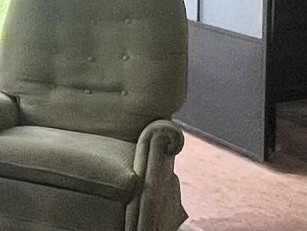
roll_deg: -0.3
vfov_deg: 13.6
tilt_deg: -3.0
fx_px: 905
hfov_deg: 17.5
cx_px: -137
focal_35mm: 102
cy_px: -126
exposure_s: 1/99
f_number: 1.8
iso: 80
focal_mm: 1.57
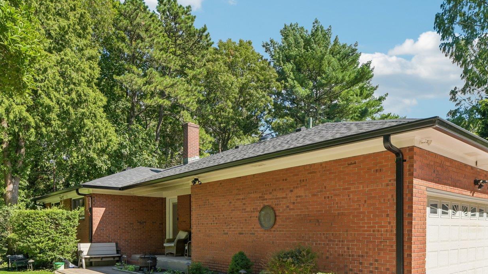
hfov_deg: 67.9
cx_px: 240
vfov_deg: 39.3
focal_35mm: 28
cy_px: 233
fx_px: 362
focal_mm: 16
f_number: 9
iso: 200
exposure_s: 1/200
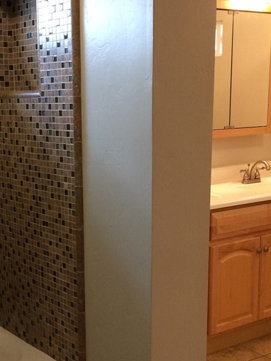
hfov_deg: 25.5
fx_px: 595
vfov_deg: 33.6
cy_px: 231
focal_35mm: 57
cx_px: 82
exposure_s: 1/30
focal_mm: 4.15
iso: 160
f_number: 2.2
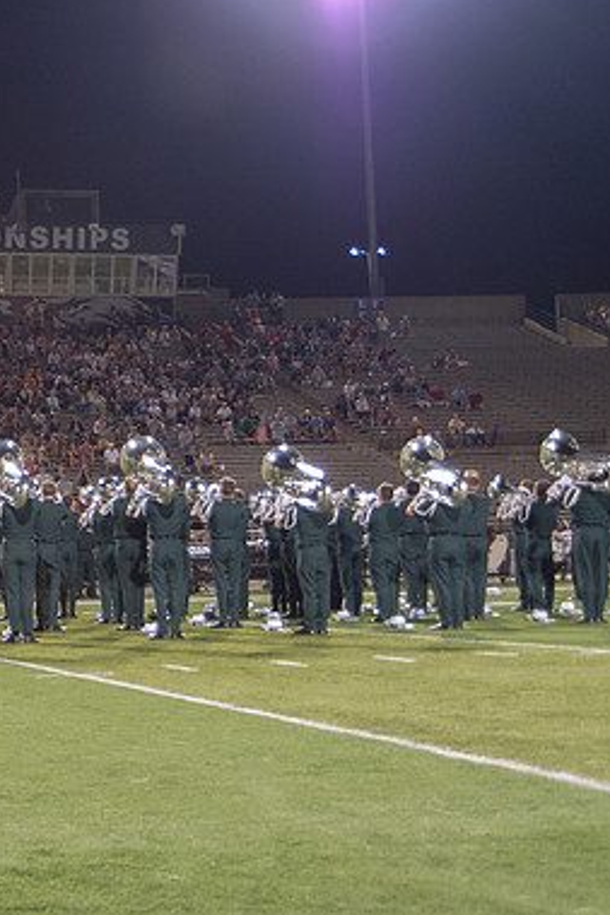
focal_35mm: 60
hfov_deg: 21.3
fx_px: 1526
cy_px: 453
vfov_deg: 33.4
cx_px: -82
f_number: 4.2
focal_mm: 38
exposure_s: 1/160
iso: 2800
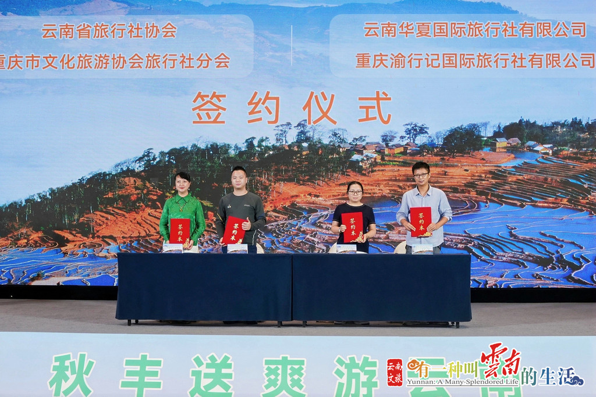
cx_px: 298
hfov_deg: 40.3
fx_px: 811
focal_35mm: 49
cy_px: 198
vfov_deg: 27.5
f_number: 4
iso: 640
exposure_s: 1/161
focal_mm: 32.8
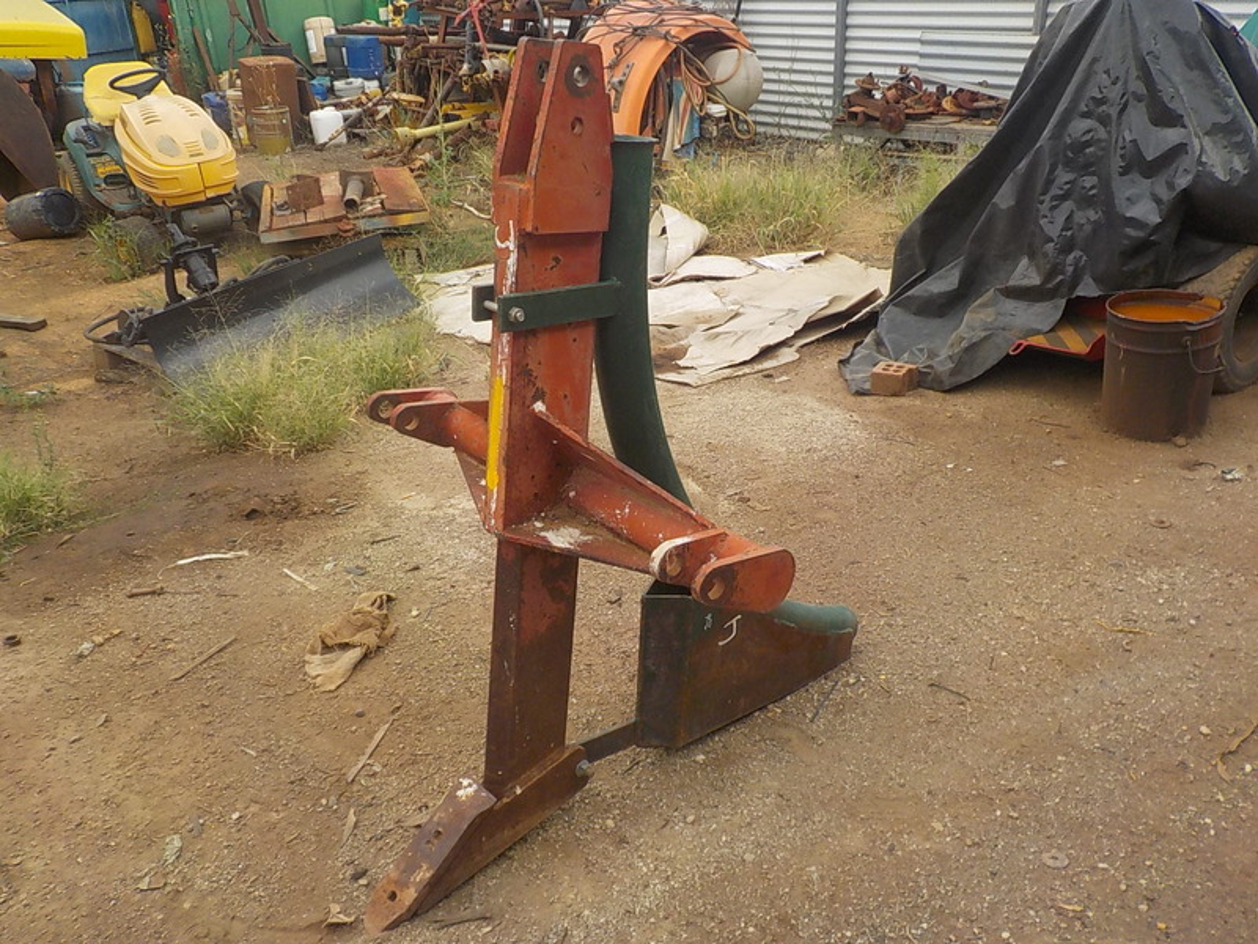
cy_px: 472
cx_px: 629
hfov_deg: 60.0
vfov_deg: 46.8
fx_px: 1090
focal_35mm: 30
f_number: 3.3
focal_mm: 4.1
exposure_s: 1/500
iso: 125
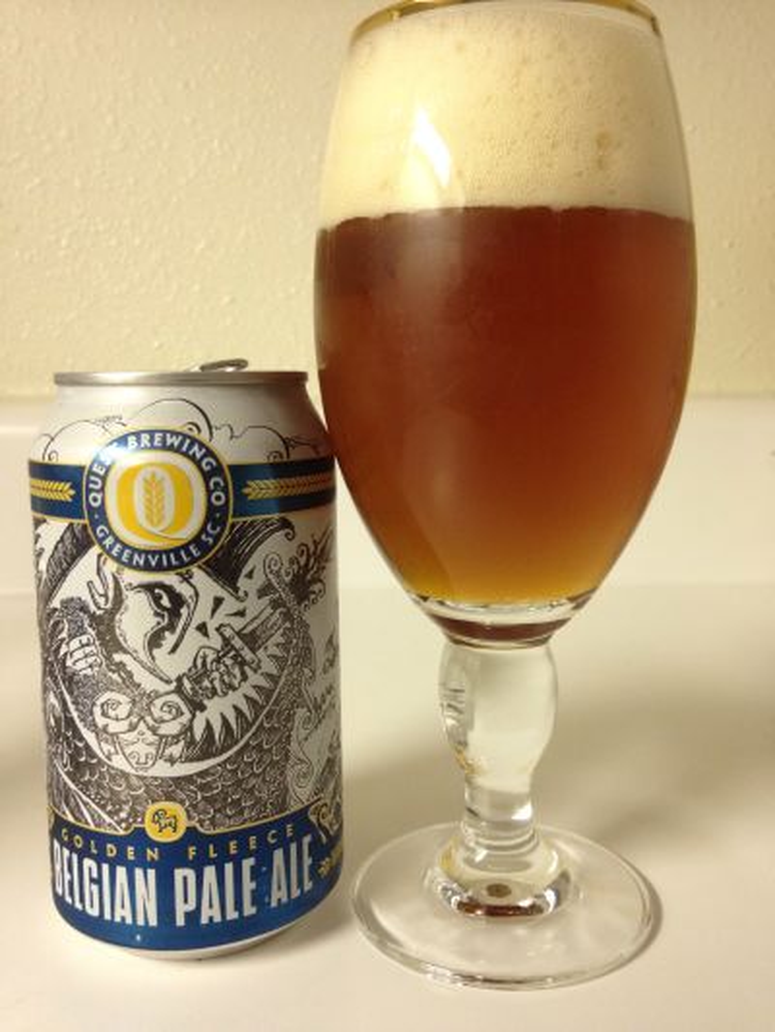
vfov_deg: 55.3
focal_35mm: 33
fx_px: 985
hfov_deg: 43.0
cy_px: 516
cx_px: 388
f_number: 2.4
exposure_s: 1/20
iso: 200
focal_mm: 4.12
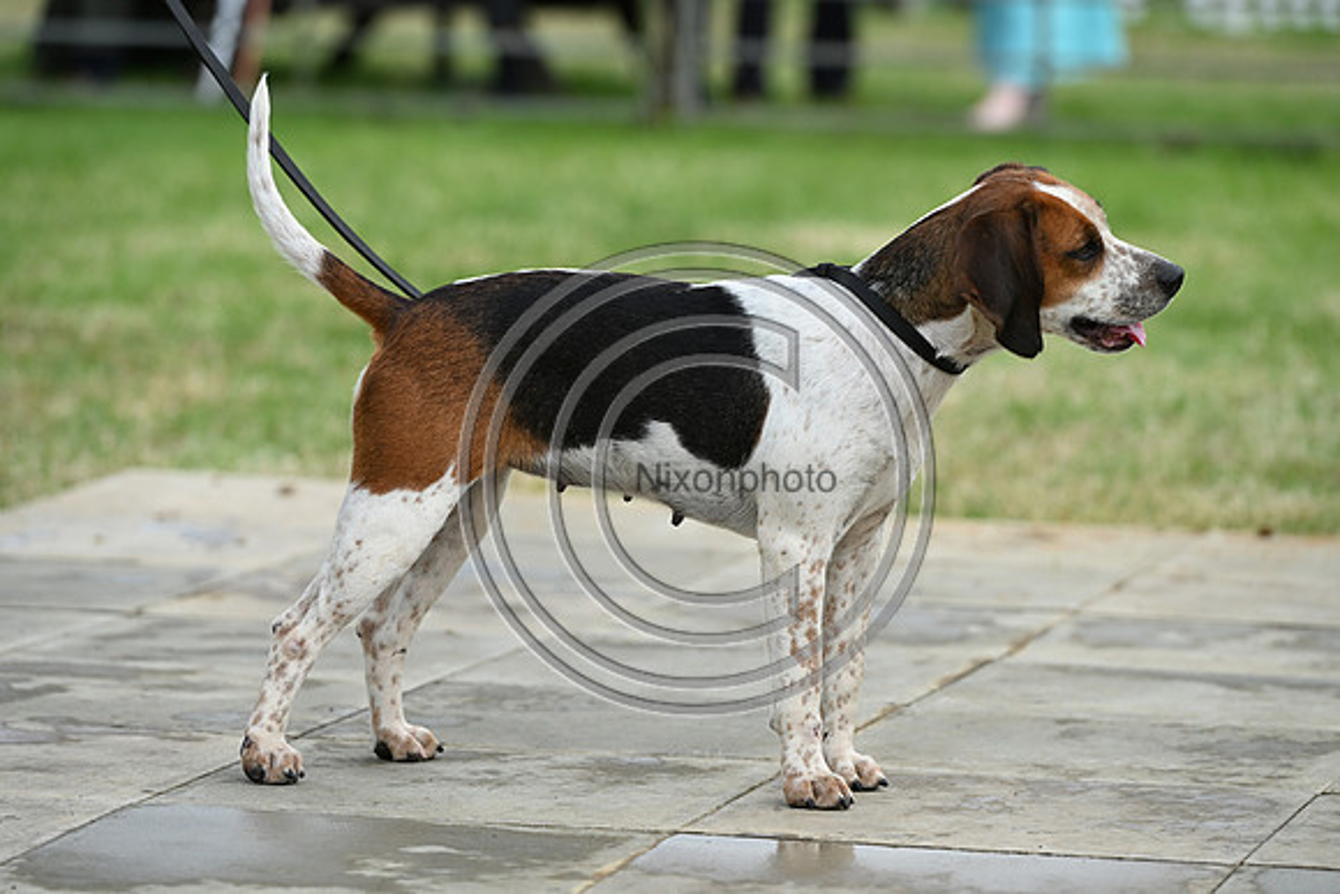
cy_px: 447
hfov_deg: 11.7
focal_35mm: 175
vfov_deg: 7.9
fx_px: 6515
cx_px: 670
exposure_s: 1/1000
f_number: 4.5
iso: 400
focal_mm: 175
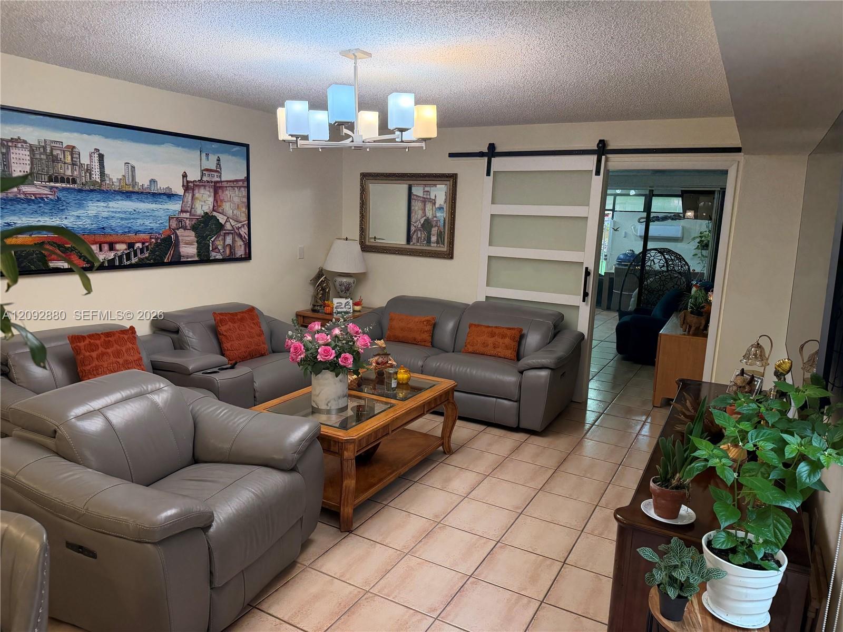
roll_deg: -1.9
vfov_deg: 56.8
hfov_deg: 71.6
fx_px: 584
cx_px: 422
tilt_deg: -9.8
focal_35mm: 24
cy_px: 316
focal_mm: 6.76
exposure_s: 1/146
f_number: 1.78
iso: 200
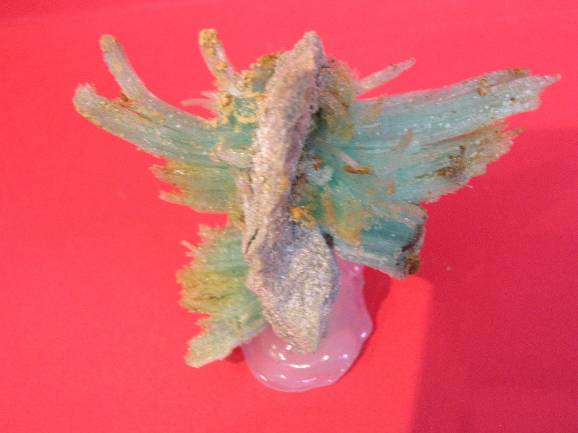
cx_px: 289
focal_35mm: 47
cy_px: 216
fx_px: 784
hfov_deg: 40.5
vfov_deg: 30.8
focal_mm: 7.8
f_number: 2.9
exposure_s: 1/3.8
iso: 141
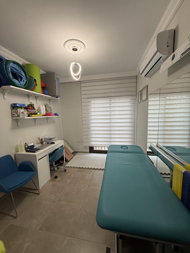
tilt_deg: -6.9
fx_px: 102
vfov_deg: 102.1
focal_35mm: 14
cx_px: 95
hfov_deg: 85.7
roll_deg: +0.8
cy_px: 126
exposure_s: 1/99
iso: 160
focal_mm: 2.22
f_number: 2.2
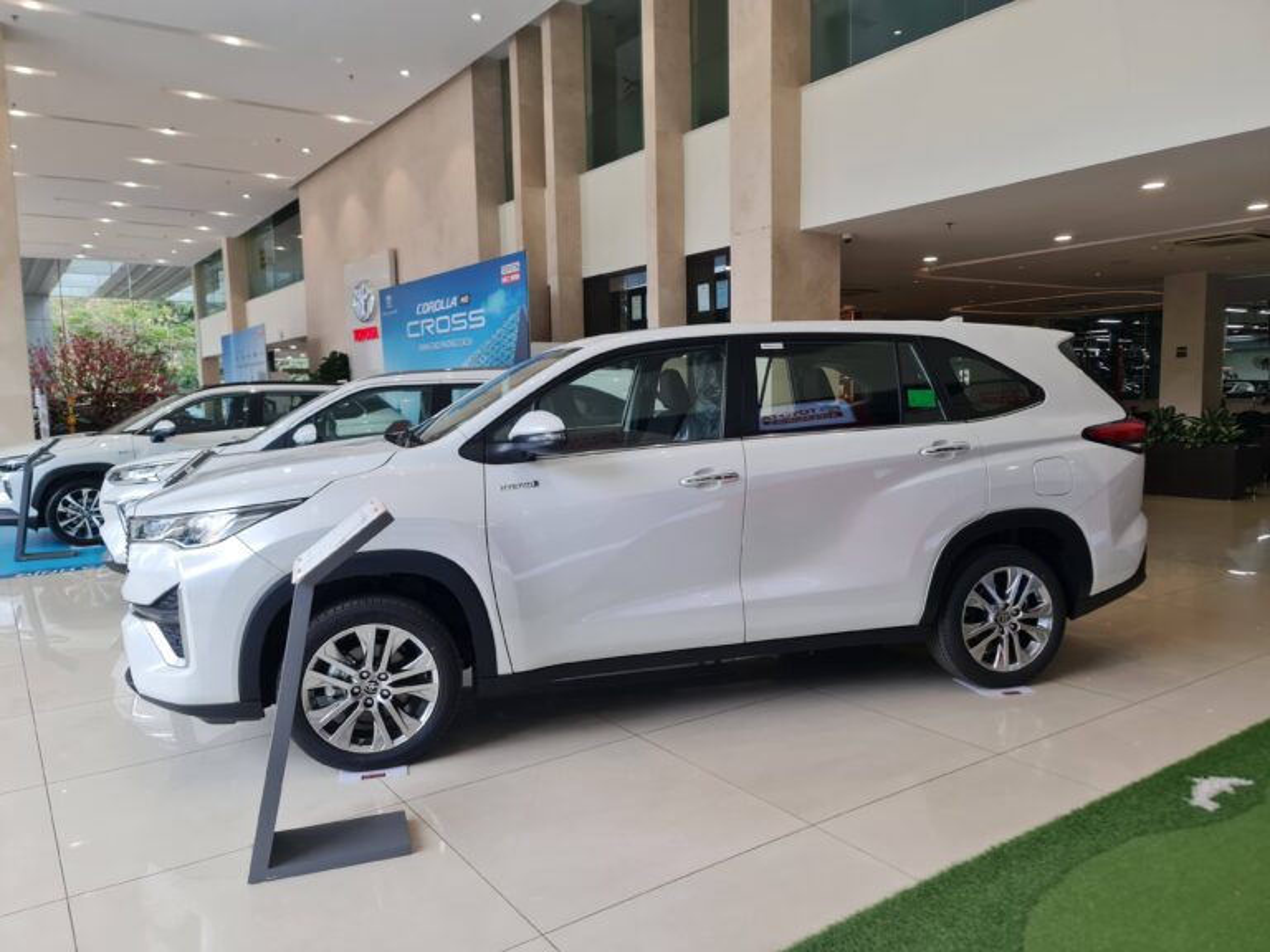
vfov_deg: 54.9
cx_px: 635
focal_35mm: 25
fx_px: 917
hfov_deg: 69.4
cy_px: 476
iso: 50
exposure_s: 1/100
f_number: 1.8
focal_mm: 7
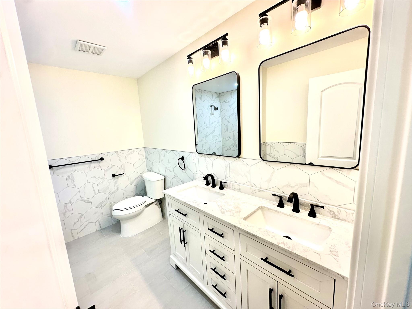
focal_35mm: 14
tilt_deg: -9.4
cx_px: 206
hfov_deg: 102.1
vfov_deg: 85.7
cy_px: 154
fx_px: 167
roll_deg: +2.8
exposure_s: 1/120
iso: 64
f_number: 2.2
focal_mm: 2.22
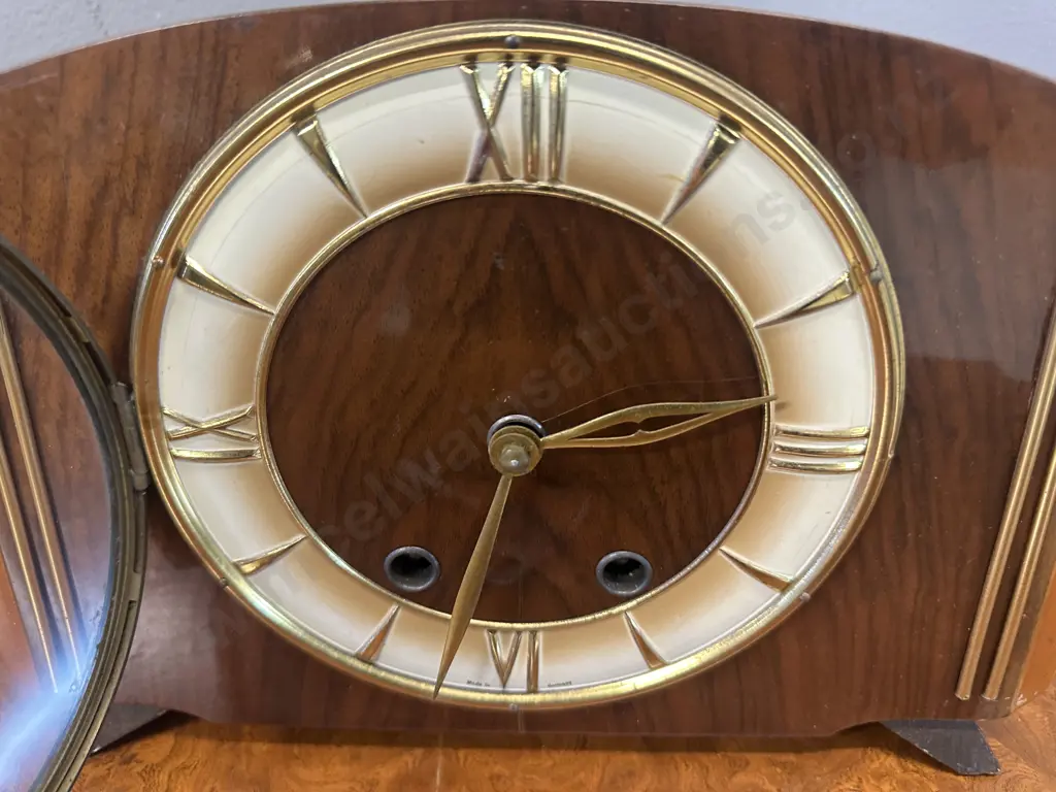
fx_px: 732
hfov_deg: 71.6
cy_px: 396
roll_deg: -0.6
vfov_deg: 56.8
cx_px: 528
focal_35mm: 24
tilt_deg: -26.8
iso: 320
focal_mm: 6.86
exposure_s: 1/50
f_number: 1.78
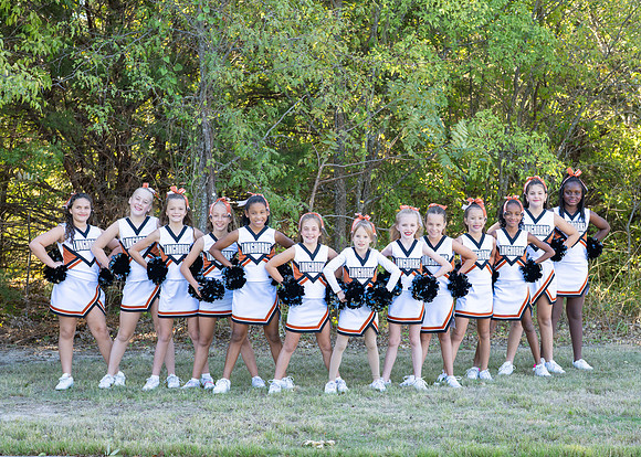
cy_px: 297
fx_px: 1261
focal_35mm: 69
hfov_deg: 28.5
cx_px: 331
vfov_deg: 20.5
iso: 800
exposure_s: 1/640
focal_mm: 50
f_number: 4
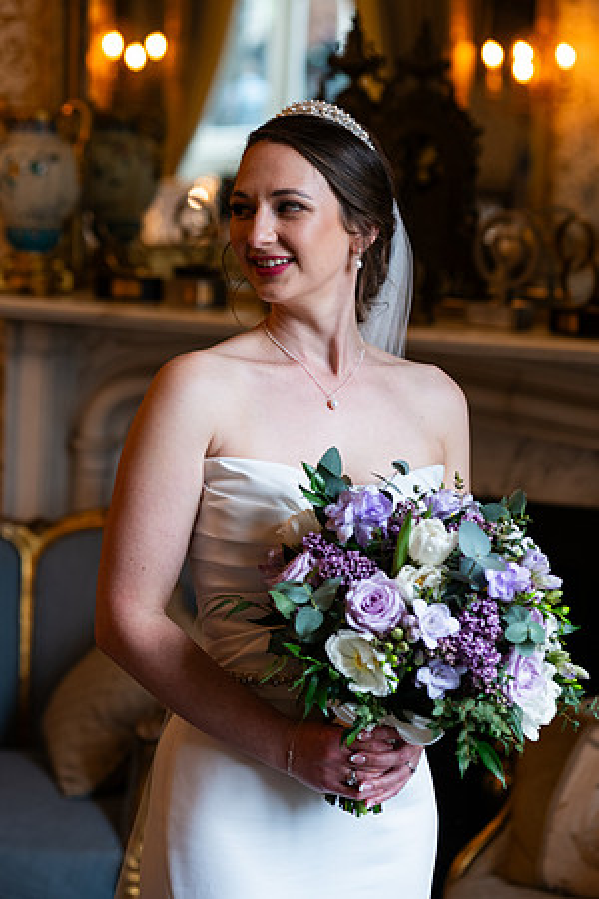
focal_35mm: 100
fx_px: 2496
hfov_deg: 13.7
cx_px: 300
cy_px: 450
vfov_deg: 20.4
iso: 400
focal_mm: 100
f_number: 3.5
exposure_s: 1/160
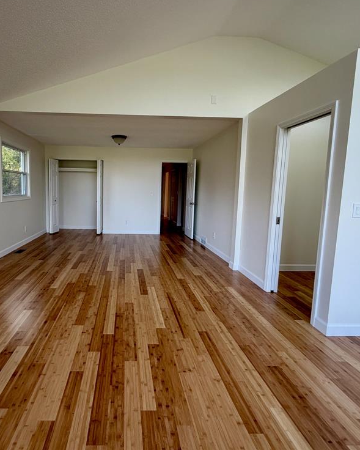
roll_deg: -0.8
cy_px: 216
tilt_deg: -5.5
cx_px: 134
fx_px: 253
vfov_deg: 83.2
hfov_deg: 69.7
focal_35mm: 19
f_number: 2.2
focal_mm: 2.22
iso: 100
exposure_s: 1/121
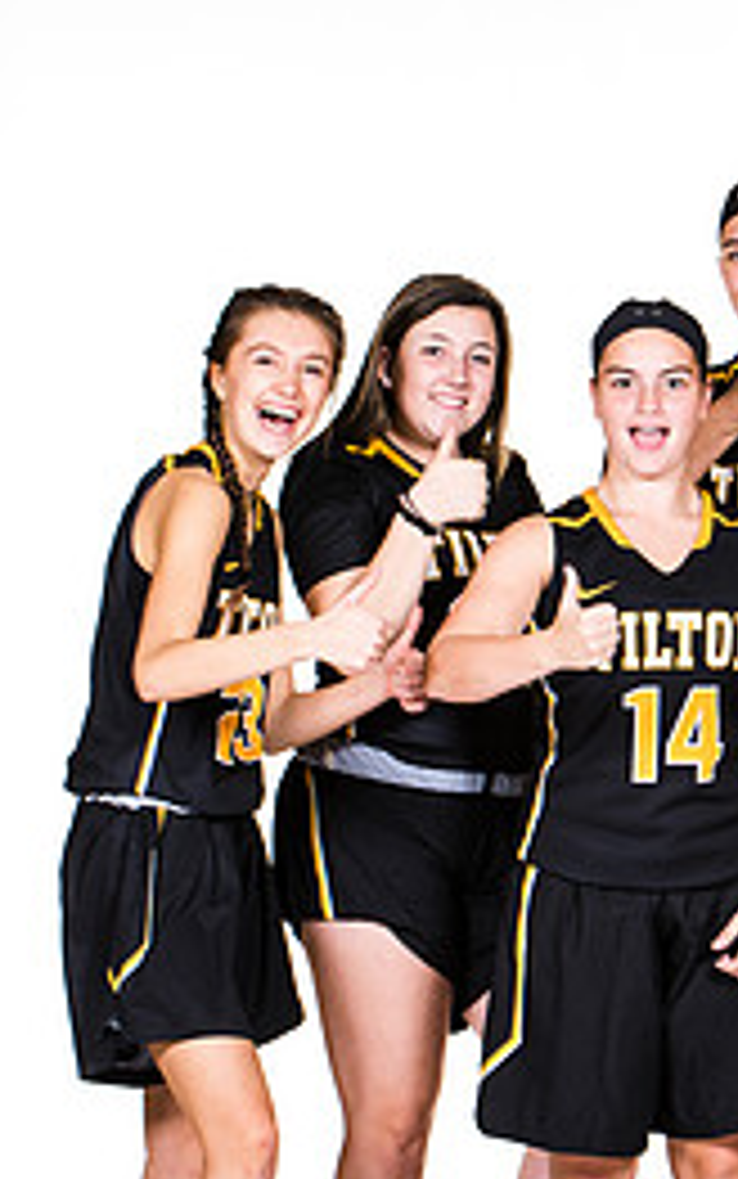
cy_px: 792
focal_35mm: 184
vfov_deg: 11.4
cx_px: 666
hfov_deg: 7.1
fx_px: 5915
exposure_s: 1/160
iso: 200
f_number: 6.3
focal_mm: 70
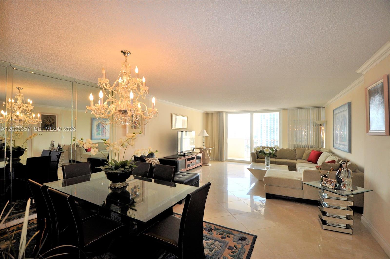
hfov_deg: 100.5
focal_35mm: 15
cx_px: 195
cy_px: 130
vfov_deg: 77.2
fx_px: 162
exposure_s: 1/200
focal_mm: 10
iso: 400
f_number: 3.5
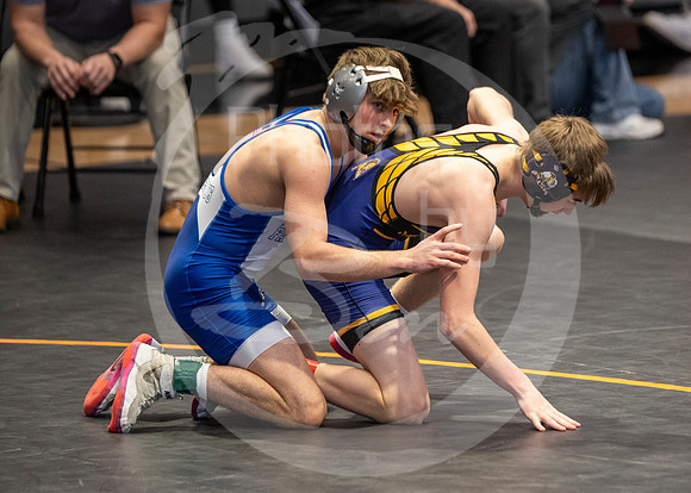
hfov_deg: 6.4
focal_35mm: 316
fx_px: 6207
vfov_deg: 4.6
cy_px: 312
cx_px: 462
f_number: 2.8
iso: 3200
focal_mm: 200
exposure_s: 1/1000
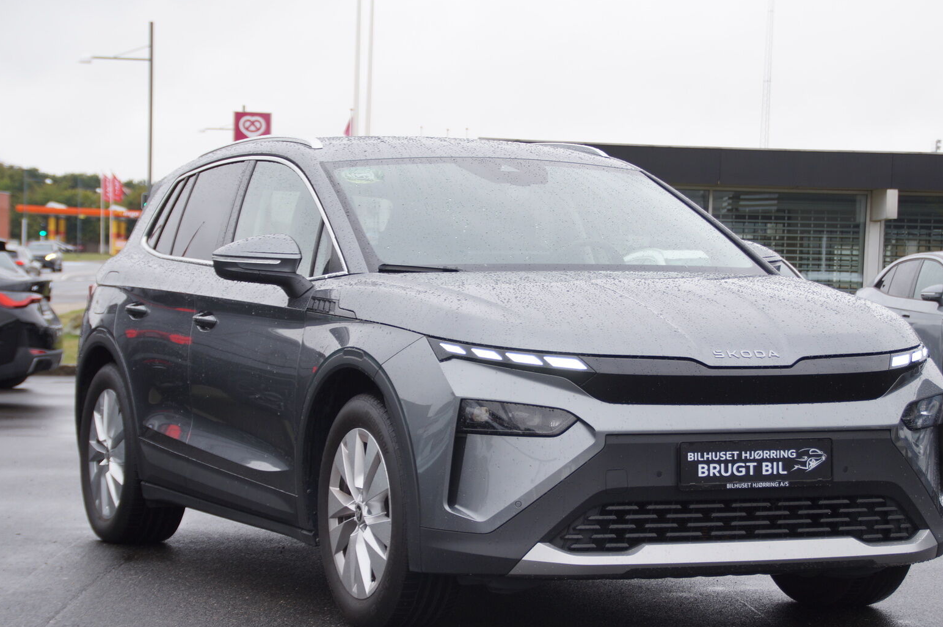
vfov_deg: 13.3
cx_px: 514
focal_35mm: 103
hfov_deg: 19.9
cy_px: 362
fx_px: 2686
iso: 100
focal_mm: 55
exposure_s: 1/100
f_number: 5
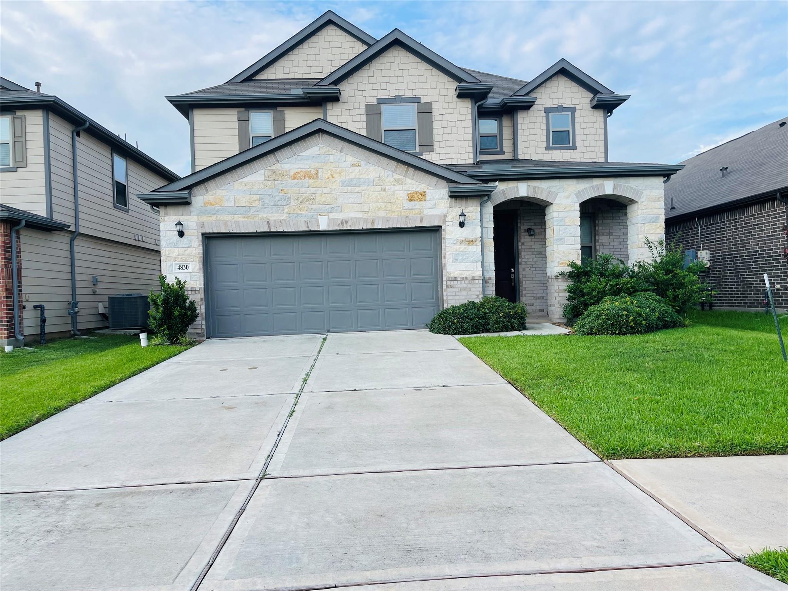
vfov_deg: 54.9
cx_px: 394
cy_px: 296
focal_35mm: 25
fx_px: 569
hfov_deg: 69.4
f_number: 1.6
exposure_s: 1/1323
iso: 32
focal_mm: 5.1
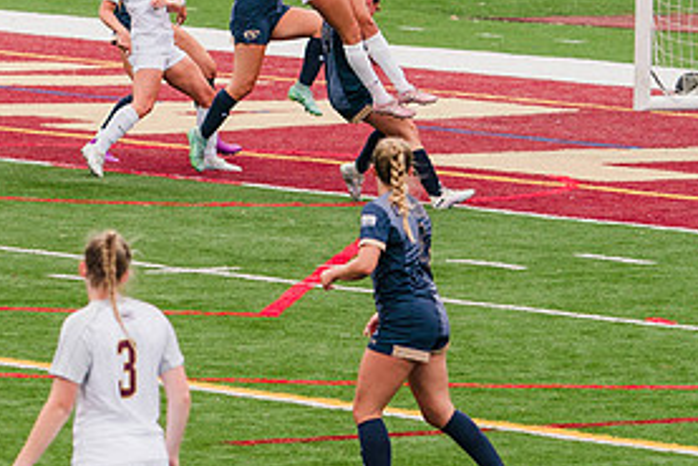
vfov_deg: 2.5
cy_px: 185
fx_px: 10494
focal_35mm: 541
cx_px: 93
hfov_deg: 3.8
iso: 500
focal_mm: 207
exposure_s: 1/1600
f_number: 5.6
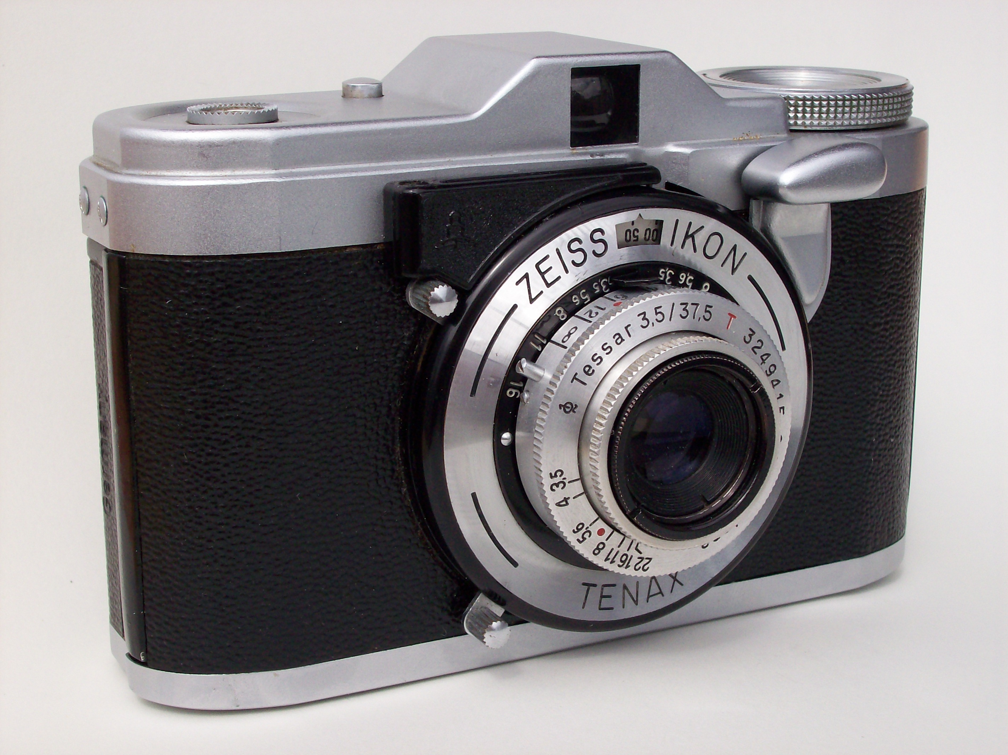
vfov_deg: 21.0
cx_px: 504
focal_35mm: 70
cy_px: 378
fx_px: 2038
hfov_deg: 27.8
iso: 80
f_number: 6.7
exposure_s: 1/464
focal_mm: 11.6
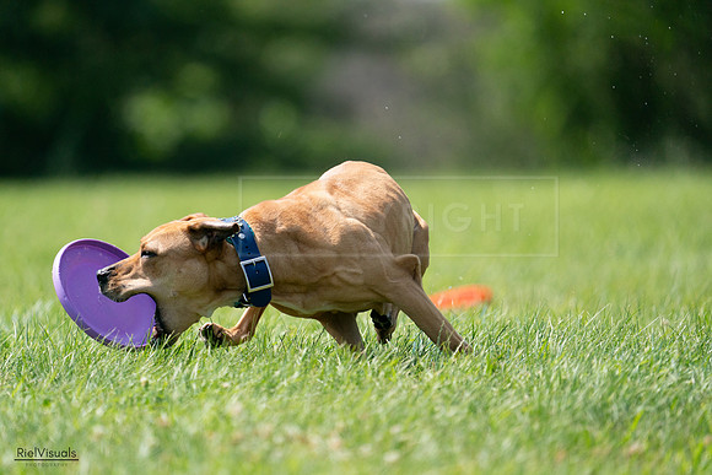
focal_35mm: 600
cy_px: 238
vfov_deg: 2.3
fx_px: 11869
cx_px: 356
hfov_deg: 3.4
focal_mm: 600
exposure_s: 1/4000
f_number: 6.3
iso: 1000
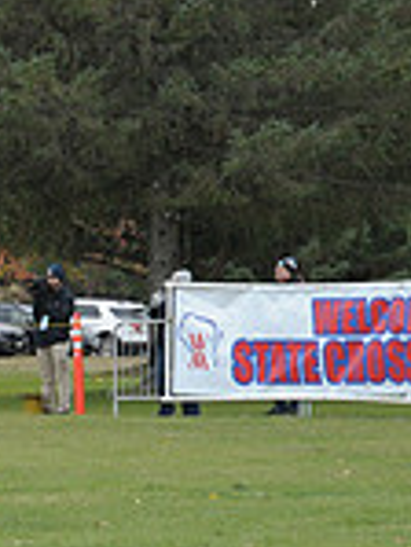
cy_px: 319
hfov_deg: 3.0
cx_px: -635
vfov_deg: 4.1
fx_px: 7699
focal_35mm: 487
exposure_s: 1/800
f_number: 6.3
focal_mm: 130
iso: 1000
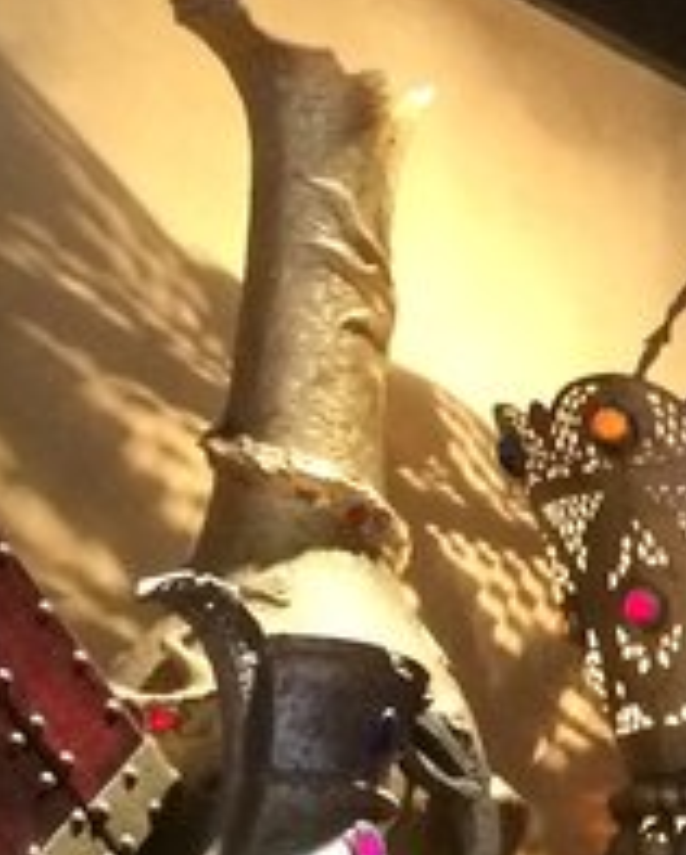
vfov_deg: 13.1
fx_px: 3725
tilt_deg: +20.7
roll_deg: -0.6
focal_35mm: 147
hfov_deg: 9.9
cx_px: 1263
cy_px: 521
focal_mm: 4.15
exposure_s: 1/15
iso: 400
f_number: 2.2
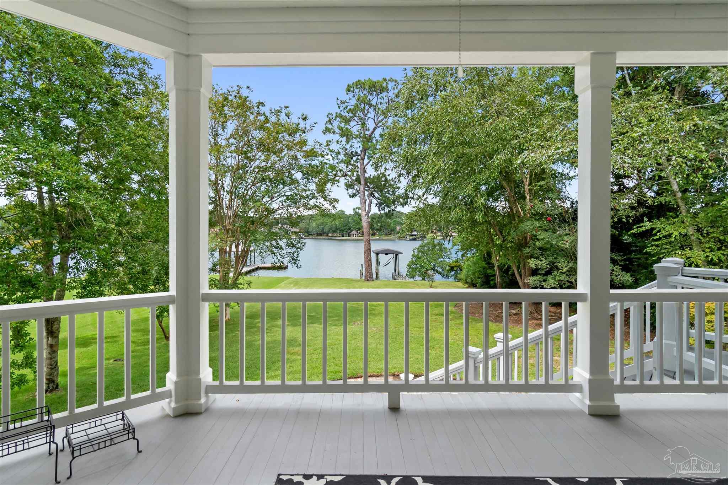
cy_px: 242
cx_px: 364
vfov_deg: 67.4
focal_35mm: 18
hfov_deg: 90.0
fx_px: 364
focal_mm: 12
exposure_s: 1/200
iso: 500
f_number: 9
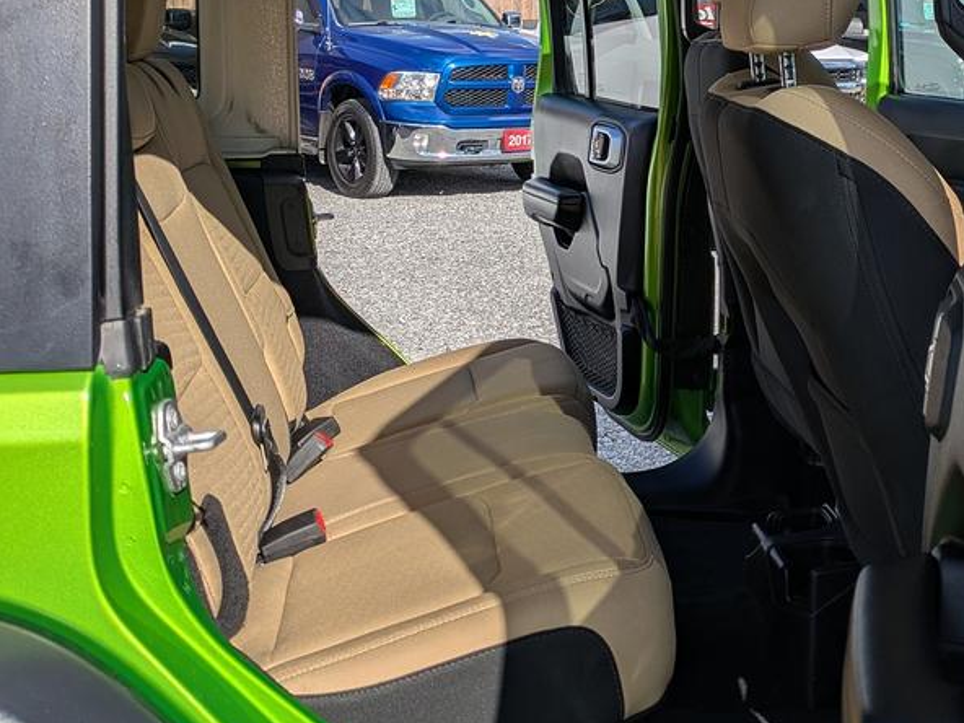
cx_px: 794
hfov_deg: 34.3
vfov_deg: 26.9
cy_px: 270
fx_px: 1504
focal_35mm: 54
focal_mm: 5.43
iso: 42
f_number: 1.89
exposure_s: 1/2732
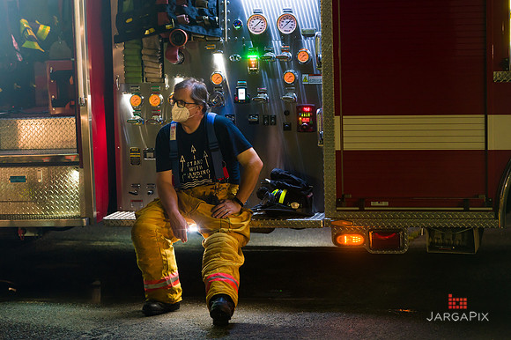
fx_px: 1447
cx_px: 256
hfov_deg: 20.0
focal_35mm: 102
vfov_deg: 13.4
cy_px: 170
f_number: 3.2
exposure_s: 1/125
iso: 1600
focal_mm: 102
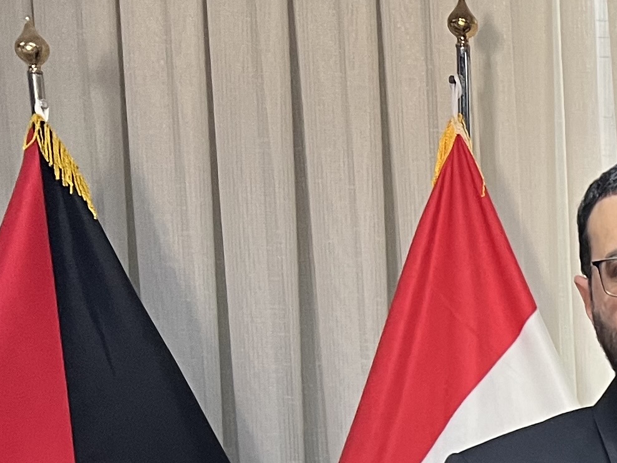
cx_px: 1173
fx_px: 1890
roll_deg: +0.6
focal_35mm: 106
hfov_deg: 15.4
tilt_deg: -9.4
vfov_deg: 12.9
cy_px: 768
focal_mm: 5.7
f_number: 1.5
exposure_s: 1/50
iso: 200
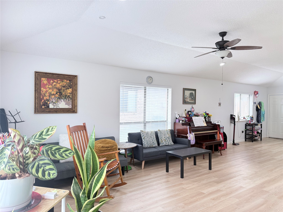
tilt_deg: -0.4
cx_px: 142
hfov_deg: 71.6
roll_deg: -0.2
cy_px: 106
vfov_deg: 56.8
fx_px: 196
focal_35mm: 24
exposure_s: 1/129
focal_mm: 6.76
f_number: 1.78
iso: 200
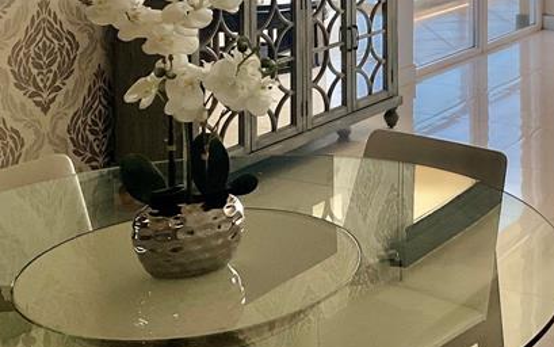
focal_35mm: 77
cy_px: -131
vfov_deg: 15.9
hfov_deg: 25.7
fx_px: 1163
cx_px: 531
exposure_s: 1/804
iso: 25
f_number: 1.8
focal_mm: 3
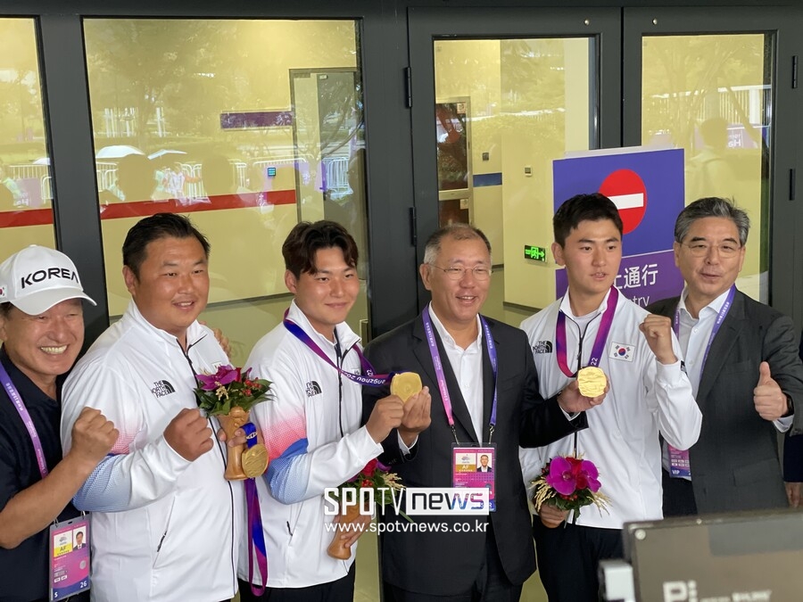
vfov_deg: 28.0
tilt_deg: -9.3
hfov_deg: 36.8
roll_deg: +2.0
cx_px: 402
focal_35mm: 52
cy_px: 301
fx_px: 1206
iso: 400
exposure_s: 1/40
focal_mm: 6
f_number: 2
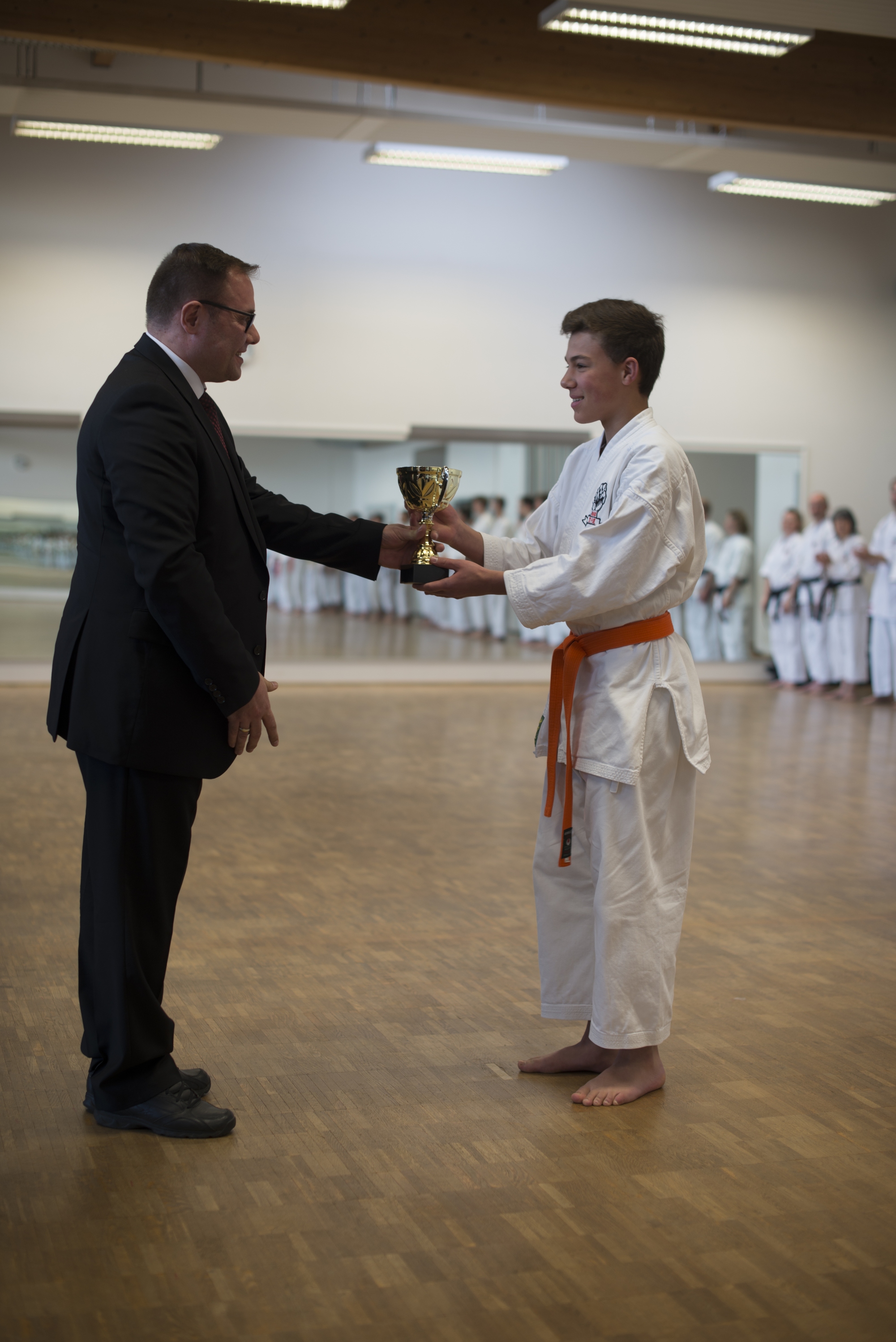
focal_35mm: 50
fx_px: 1865
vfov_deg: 39.6
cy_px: 671
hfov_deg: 27.0
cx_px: 448
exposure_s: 1/50
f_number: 2.5
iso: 100
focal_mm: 50
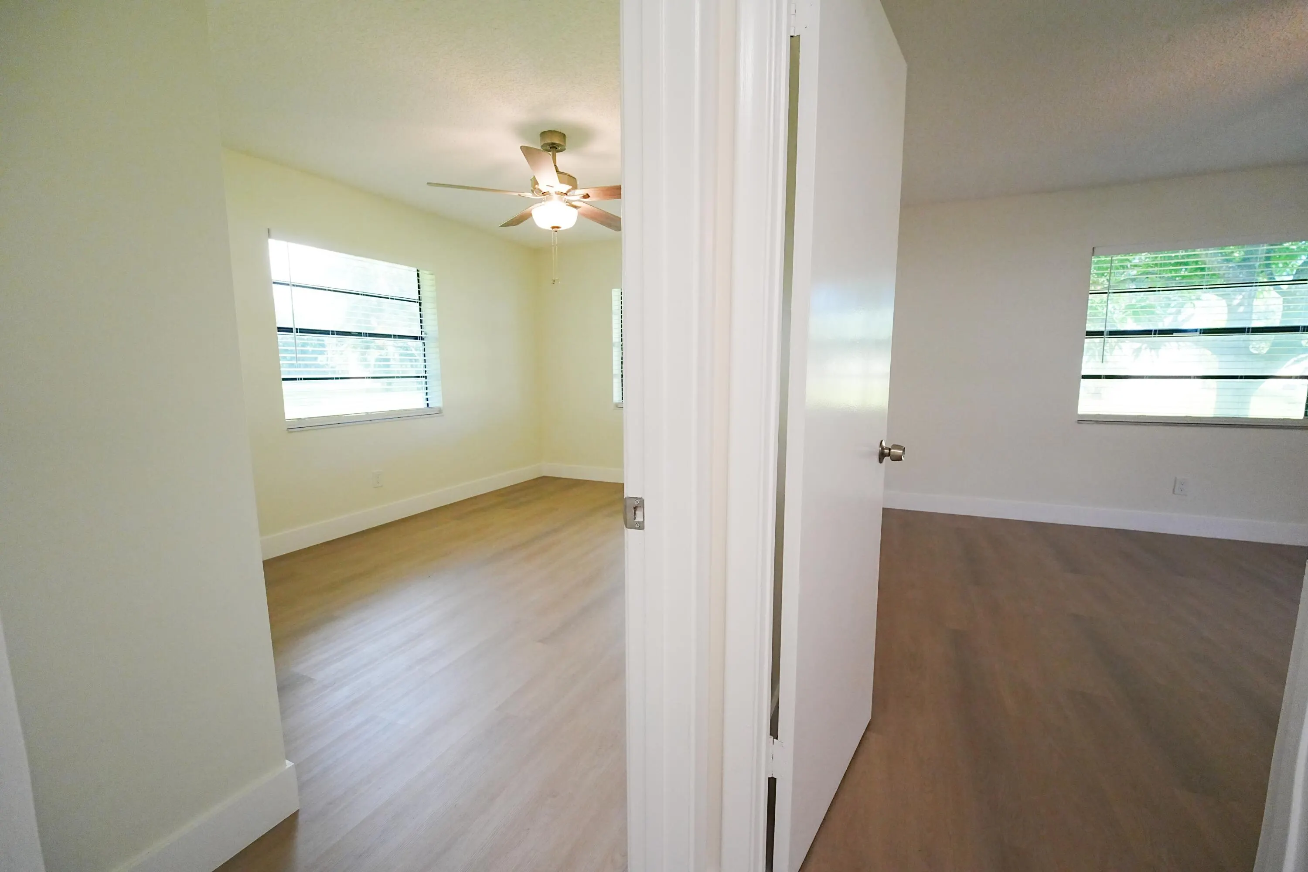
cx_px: 654
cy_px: 436
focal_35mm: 14
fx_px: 509
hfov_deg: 104.3
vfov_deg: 81.2
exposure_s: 1/160
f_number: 7.1
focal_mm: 14
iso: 2500
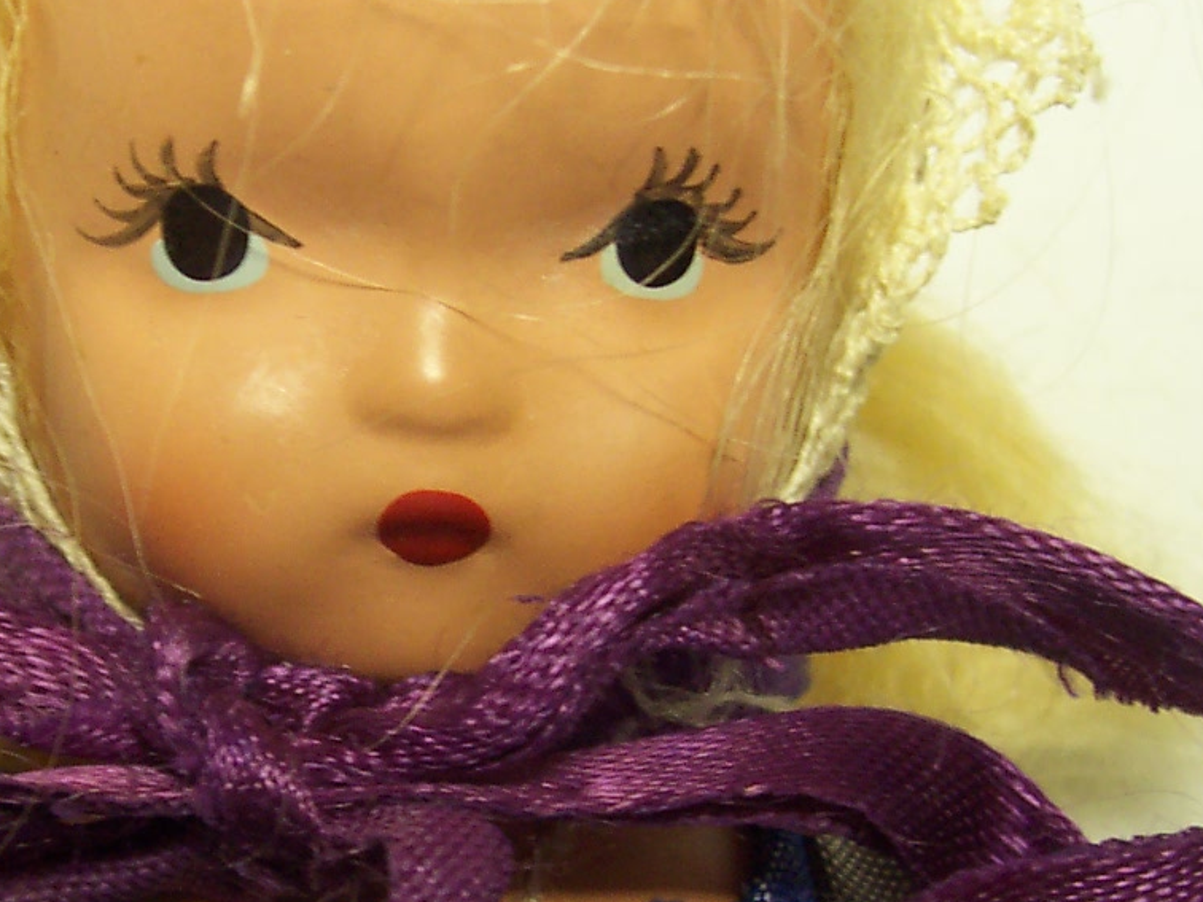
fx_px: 2815
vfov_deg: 18.2
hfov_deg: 24.0
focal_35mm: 81
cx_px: 355
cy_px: 587
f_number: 2.8
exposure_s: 1/30
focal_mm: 5.6
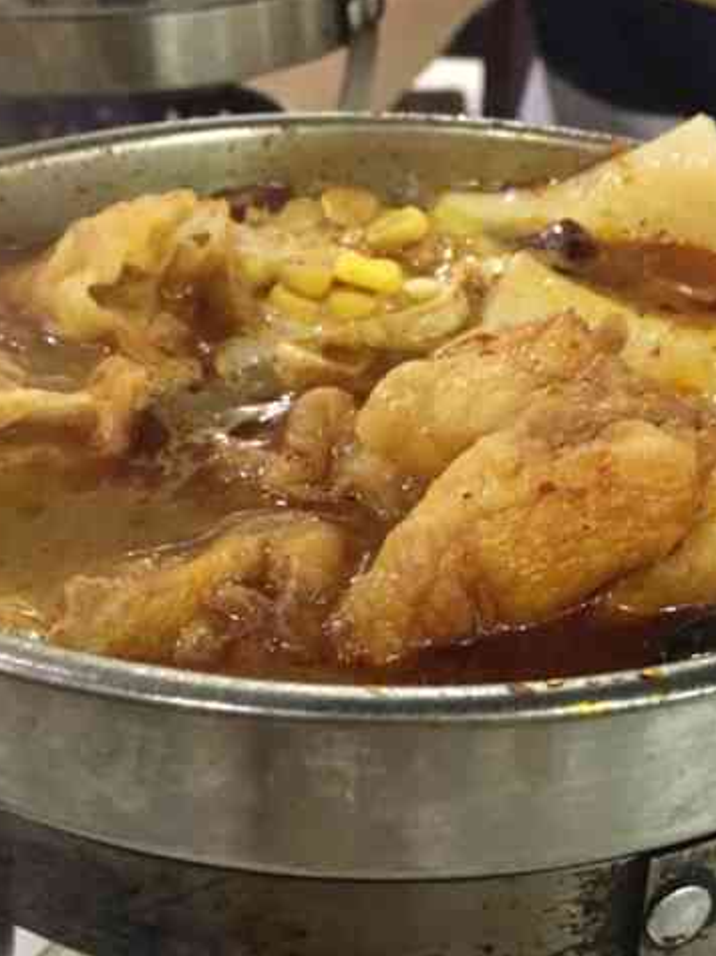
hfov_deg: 25.6
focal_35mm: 57
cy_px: 738
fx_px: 1573
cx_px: 382
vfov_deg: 33.0
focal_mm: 4.15
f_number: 2.2
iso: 80
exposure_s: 1/10
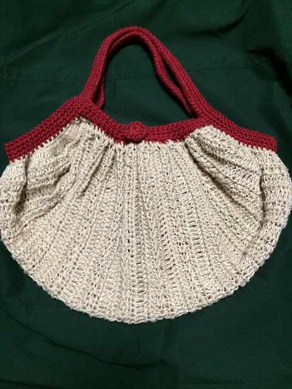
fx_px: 326
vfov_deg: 61.7
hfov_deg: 48.2
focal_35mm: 29
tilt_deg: -74.3
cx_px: 146
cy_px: 194
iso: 320
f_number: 2.2
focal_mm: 4.15
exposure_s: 1/15
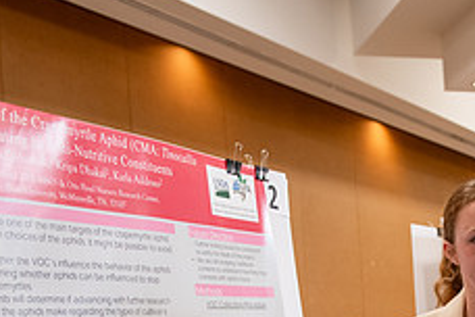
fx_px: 1042
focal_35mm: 79
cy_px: 376
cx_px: 431
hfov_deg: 24.9
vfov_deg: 16.6
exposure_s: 1/125
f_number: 3.5
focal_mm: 31
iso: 1600
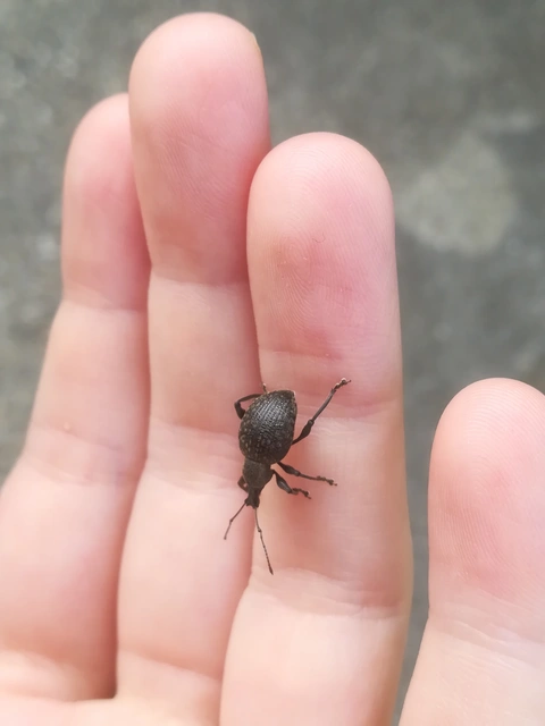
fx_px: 840
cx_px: 272
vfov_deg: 46.8
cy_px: 363
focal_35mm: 40
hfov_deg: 36.0
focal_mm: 3.83
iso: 50
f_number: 2.2
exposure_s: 1/191
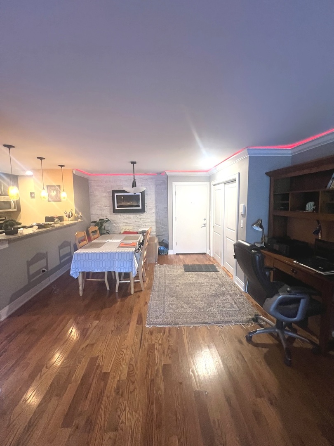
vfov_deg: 106.2
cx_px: 167
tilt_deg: -5.0
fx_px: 167
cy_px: 223
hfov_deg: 89.9
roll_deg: +0.6
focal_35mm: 13
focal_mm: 1.57
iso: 400
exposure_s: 1/60
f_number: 1.8
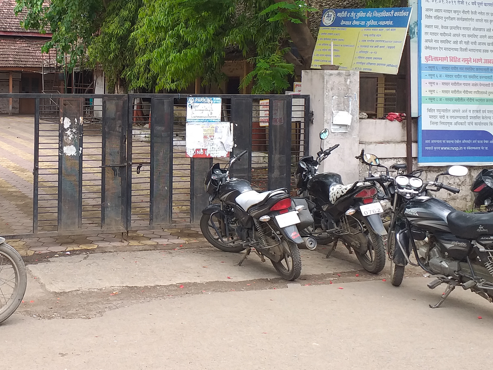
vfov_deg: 30.5
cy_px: 107
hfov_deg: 38.6
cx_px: 85
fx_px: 669
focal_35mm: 47
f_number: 1.9
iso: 40
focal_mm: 3.6
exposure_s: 1/343
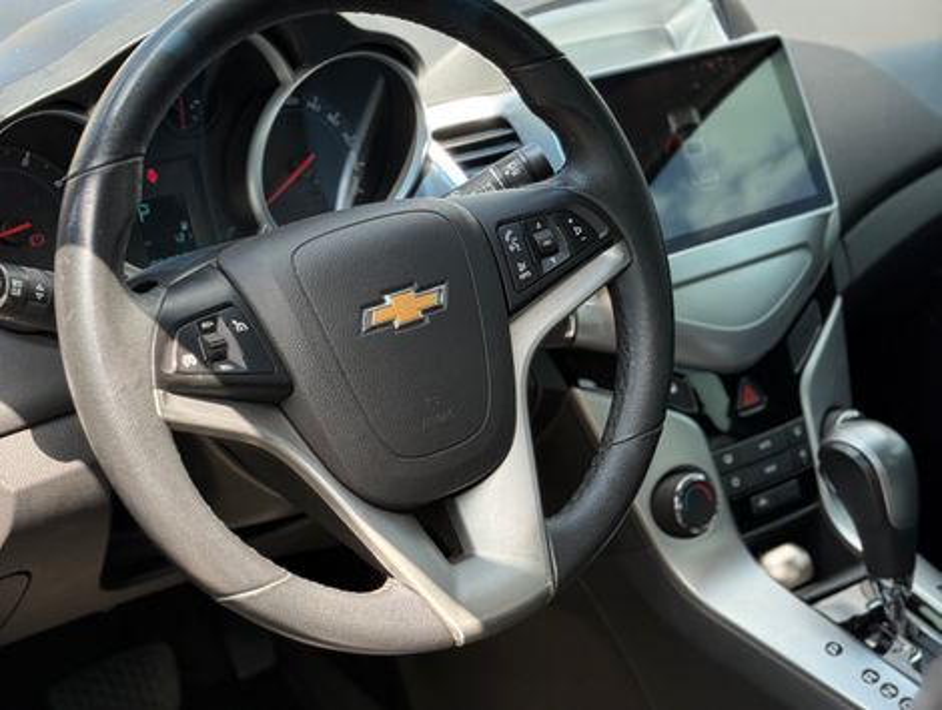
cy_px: 355
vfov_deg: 30.3
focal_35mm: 48
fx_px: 1308
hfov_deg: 39.6
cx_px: 471
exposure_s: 1/407
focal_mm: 6.76
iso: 100
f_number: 1.78
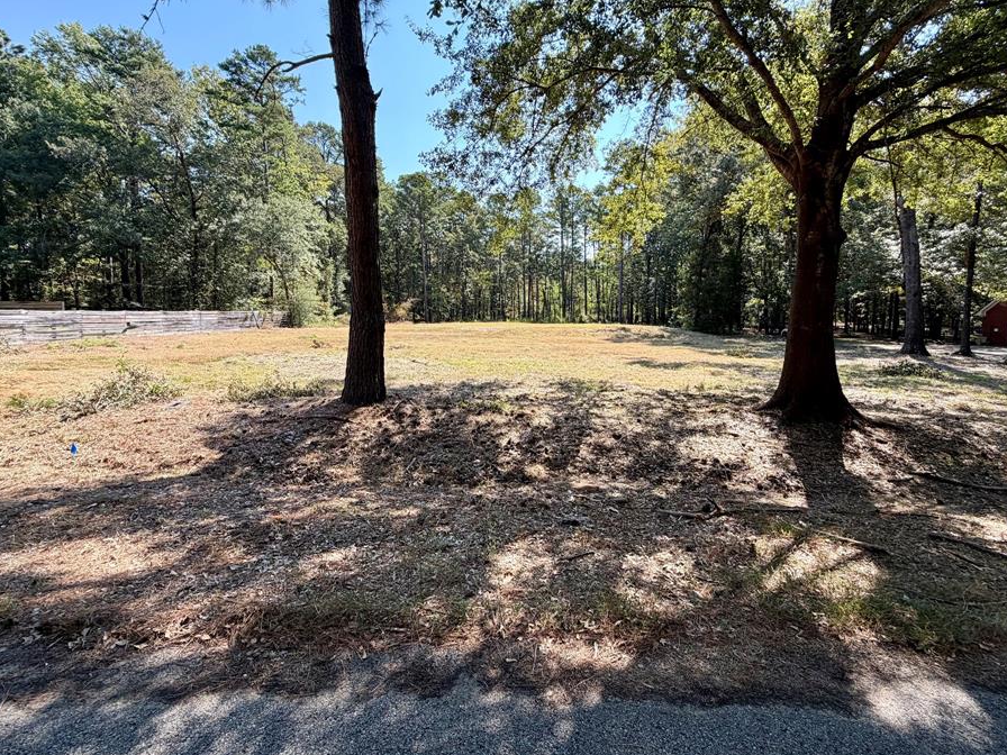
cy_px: 339
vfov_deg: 77.9
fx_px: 465
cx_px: 515
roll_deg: +1.1
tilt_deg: -1.7
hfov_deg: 94.5
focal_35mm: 16
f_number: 2.2
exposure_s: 1/502
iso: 50
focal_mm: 2.22
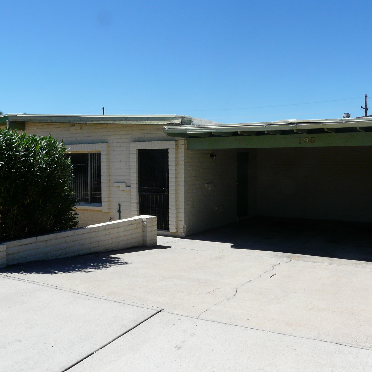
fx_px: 413
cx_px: 211
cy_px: 184
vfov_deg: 48.4
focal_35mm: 34
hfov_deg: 48.3
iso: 100
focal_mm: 4.6
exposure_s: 1/400
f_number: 6.3
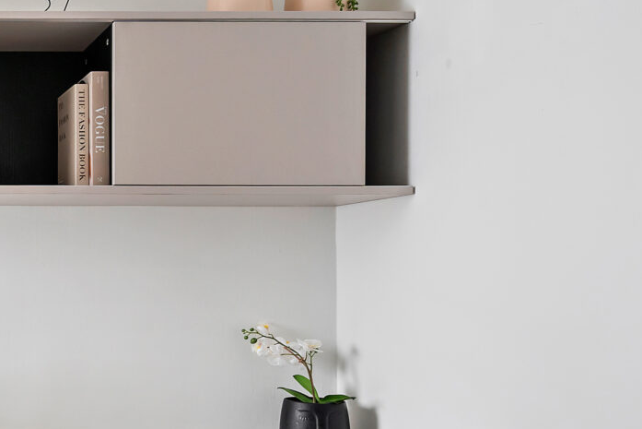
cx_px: -207
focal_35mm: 47
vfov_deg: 27.8
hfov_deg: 31.5
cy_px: 369
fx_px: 838
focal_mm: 16
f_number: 9
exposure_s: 13
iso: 320
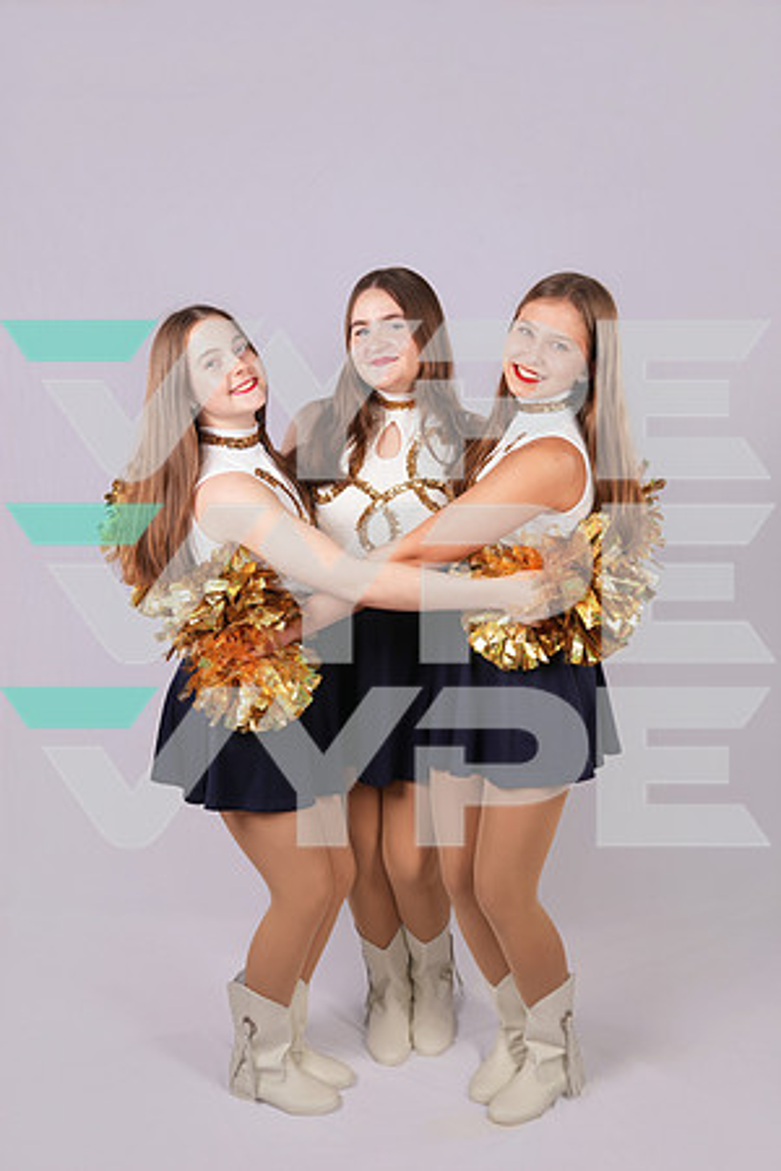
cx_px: 390
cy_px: 586
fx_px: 1106
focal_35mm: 34
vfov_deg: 55.8
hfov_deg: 38.9
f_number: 5.6
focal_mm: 34
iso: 100
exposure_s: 1/125
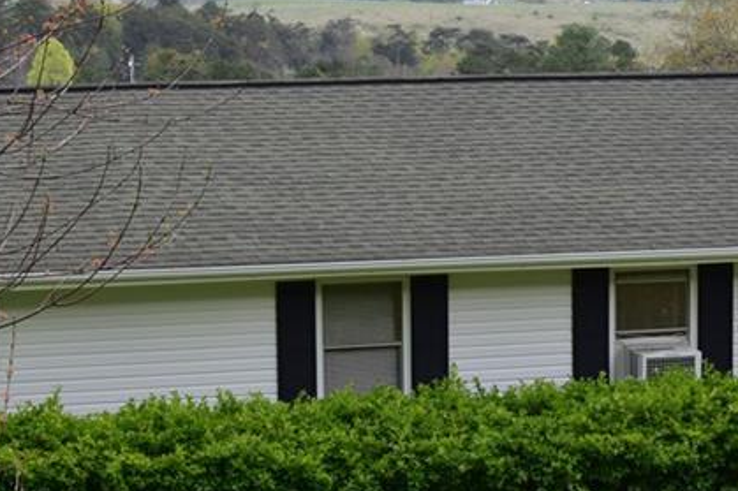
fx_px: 2627
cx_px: 514
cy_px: 225
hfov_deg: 15.9
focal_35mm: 128
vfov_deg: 10.7
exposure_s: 1/160
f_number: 9
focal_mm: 35
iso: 400
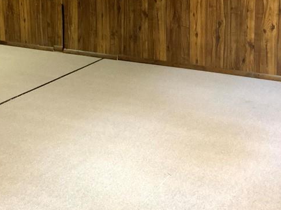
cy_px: 20
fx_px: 495
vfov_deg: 23.4
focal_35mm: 61
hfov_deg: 31.6
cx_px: 122
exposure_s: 1/30
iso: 320
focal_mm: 3
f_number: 1.8
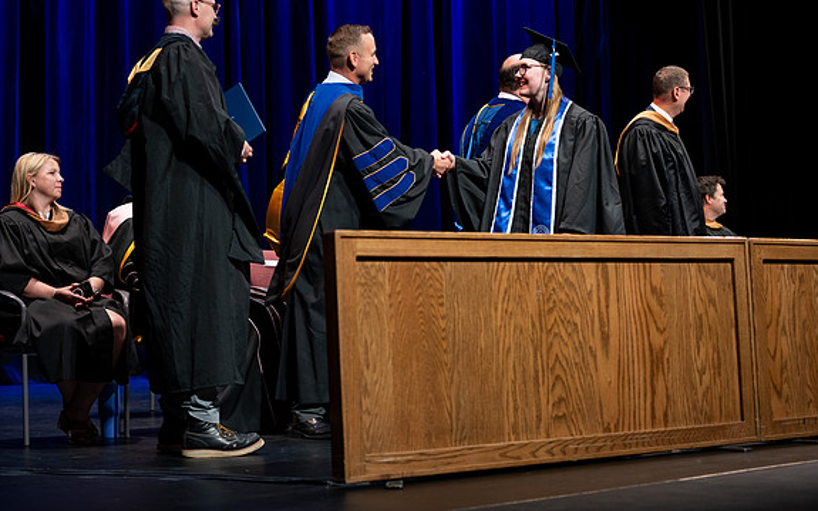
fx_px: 1605
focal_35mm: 72
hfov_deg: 28.6
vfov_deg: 18.1
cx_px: 410
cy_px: 238
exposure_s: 1/250
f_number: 2.8
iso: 500
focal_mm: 70
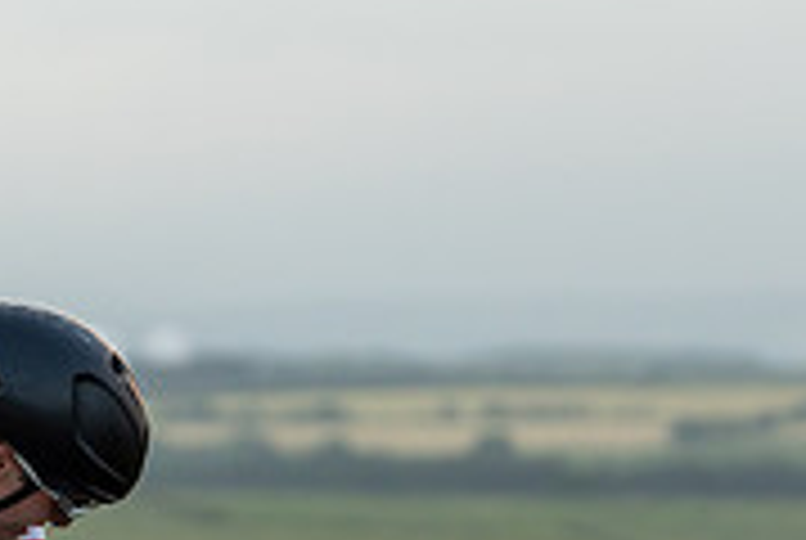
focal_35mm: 340
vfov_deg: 4.0
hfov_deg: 6.0
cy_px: 664
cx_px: 32
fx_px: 7625
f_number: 3.2
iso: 400
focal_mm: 105
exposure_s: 1/1250
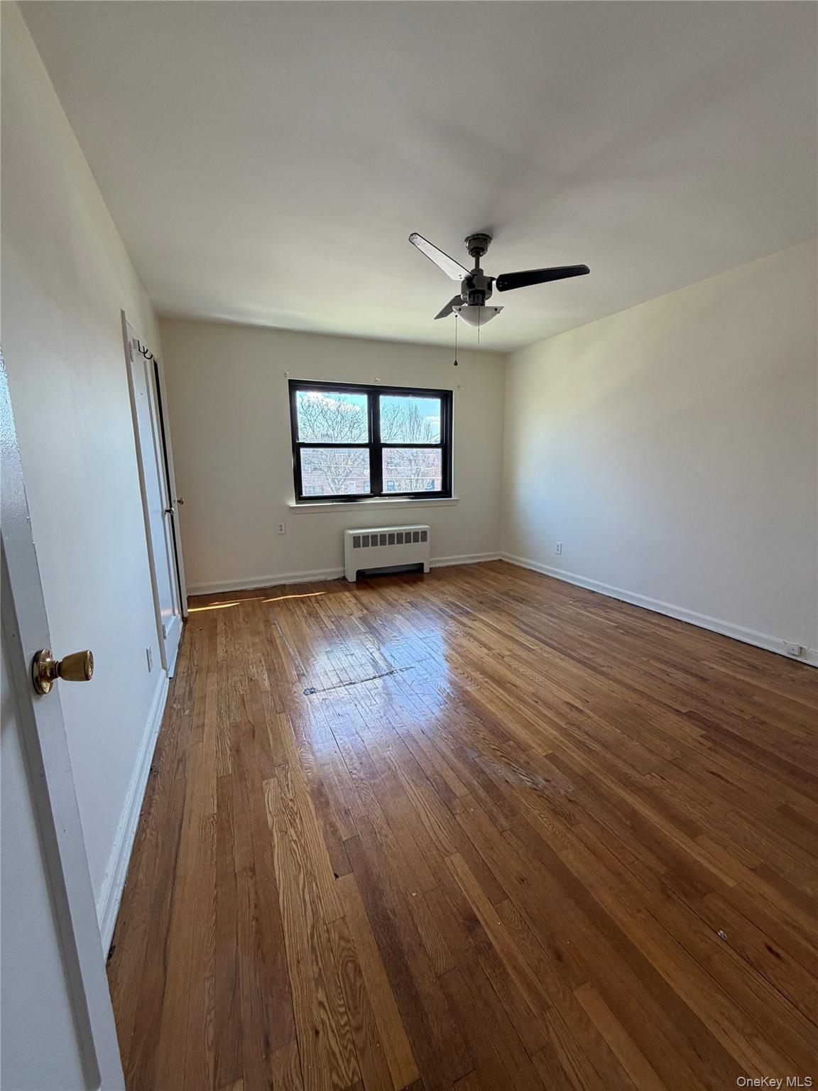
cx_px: 409
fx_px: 441
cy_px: 546
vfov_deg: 102.1
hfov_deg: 85.7
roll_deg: +0.6
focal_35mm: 14
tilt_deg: -10.2
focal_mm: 2.22
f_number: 2.2
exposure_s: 1/121
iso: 160
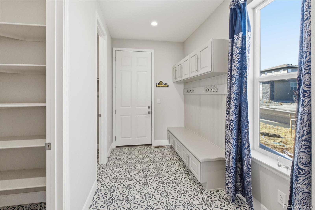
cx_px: 158
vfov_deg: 77.3
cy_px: 105
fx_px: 131
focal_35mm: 15
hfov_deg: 100.4
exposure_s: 1/640
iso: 800
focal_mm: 10
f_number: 8
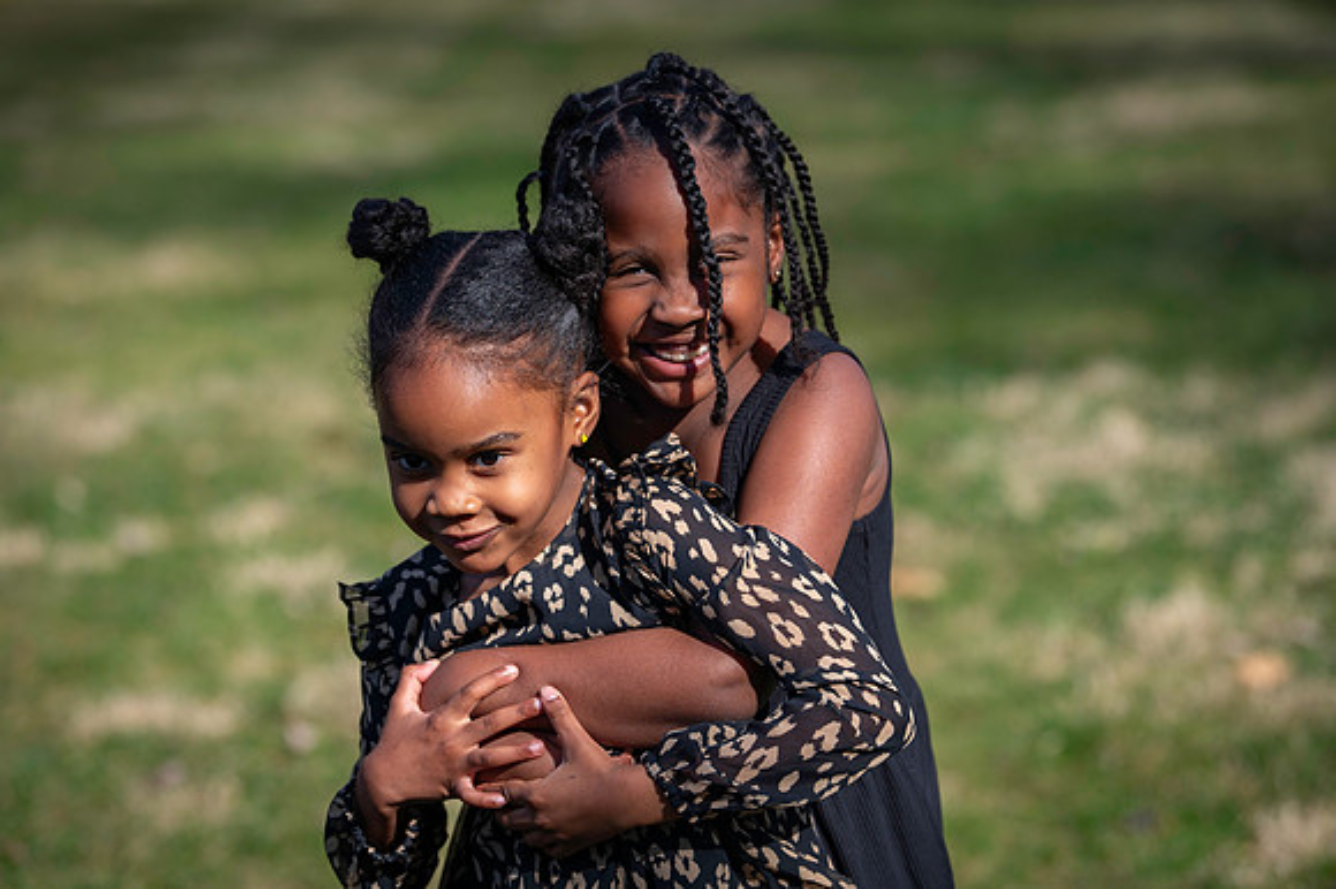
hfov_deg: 15.2
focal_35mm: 135
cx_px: 668
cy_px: 444
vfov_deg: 10.1
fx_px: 5007
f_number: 4
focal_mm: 135
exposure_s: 1/1600
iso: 250
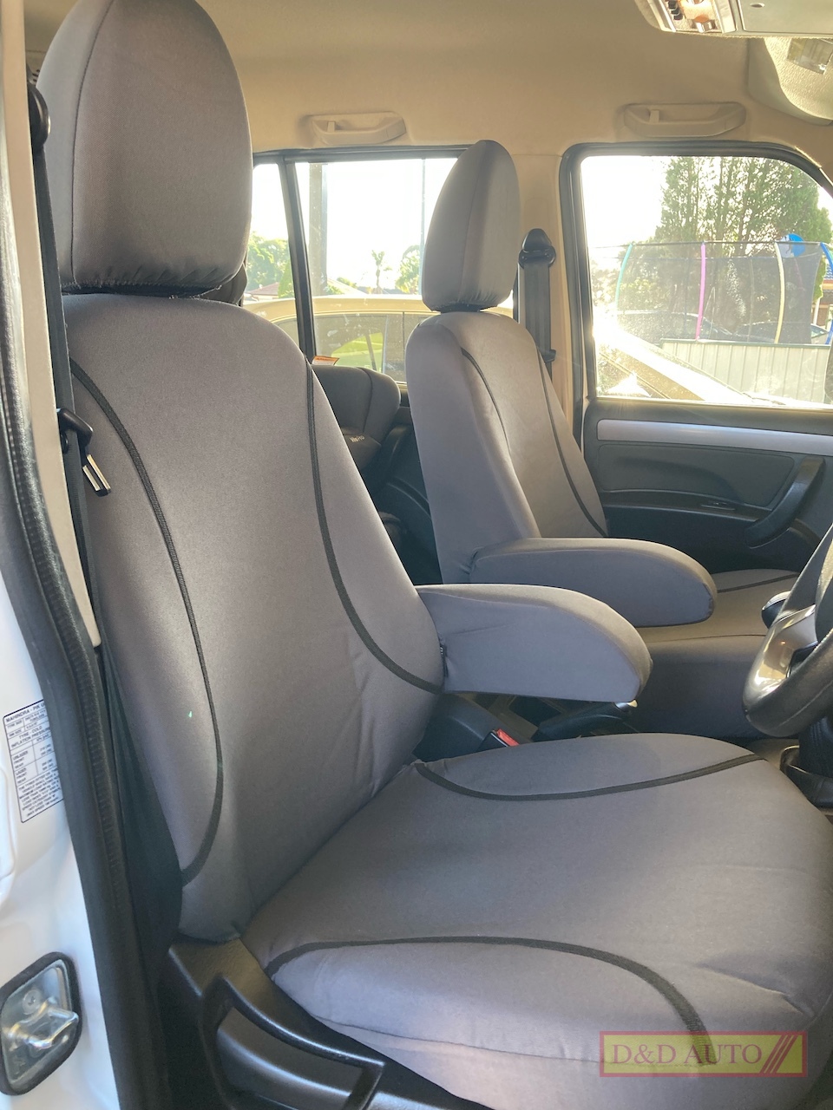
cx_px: 416
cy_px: 555
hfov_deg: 49.7
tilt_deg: -14.7
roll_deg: -1.3
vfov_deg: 63.4
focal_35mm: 28
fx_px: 898
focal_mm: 3.99
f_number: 1.8
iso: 80
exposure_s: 1/119
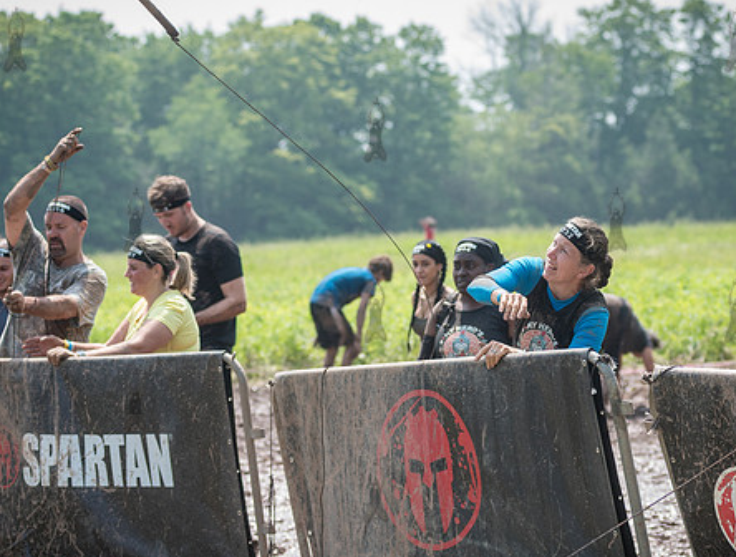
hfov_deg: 14.3
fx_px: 2922
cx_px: 463
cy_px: 326
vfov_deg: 10.9
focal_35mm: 137
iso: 400
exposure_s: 1/1250
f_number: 4
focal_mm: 92
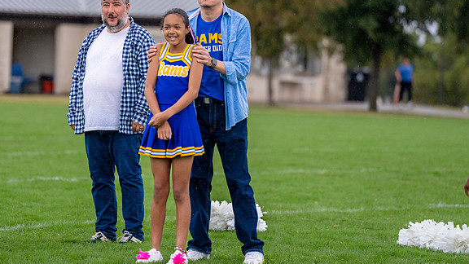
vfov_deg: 5.3
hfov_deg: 9.4
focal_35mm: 228
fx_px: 2835
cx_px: 159
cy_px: 79
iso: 500
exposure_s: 1/1600
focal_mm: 162
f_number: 2.8
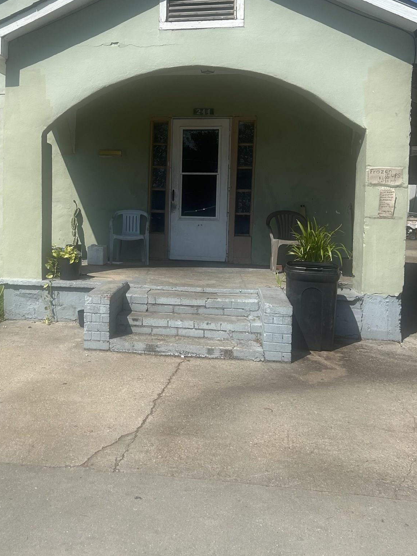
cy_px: 218
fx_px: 626
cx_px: 135
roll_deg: -2.2
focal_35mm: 39
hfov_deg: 36.4
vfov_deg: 47.5
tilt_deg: -1.8
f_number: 1.5
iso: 50
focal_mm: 5.7
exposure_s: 1/6211
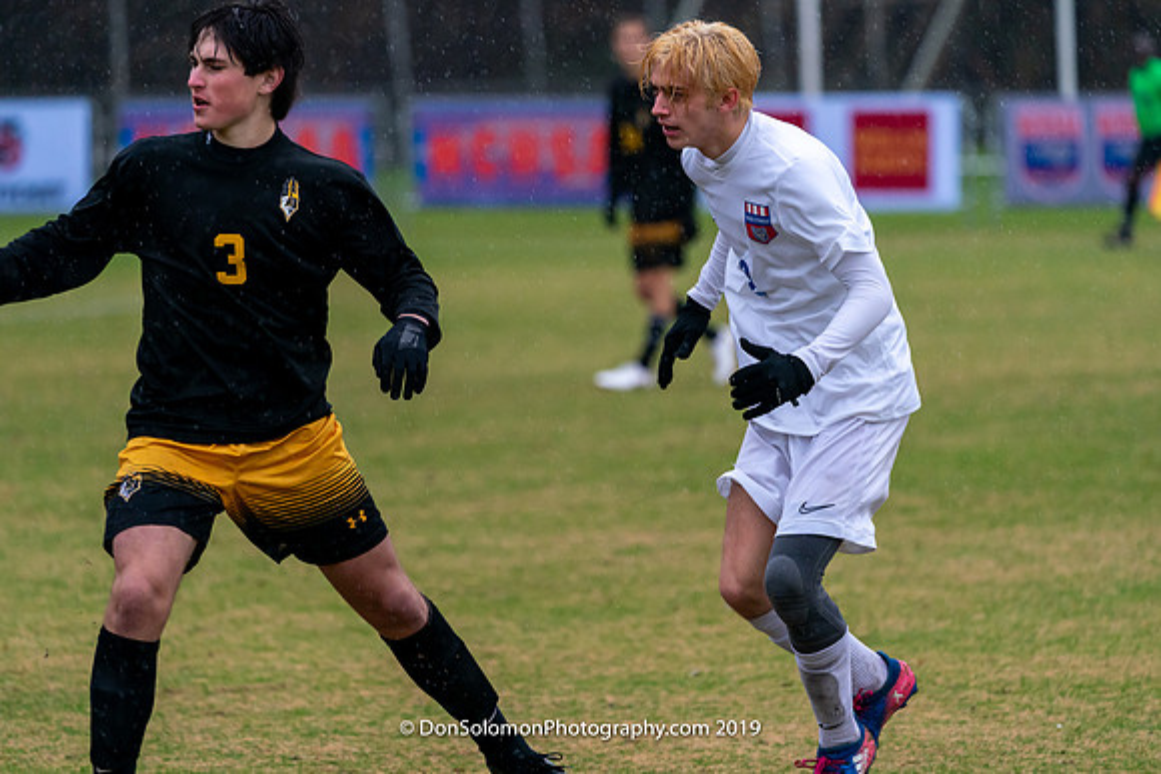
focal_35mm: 315
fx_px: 10161
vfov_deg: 4.4
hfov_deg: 6.5
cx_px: 580
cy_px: 387
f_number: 5.6
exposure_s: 1/1000
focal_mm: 315
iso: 3200
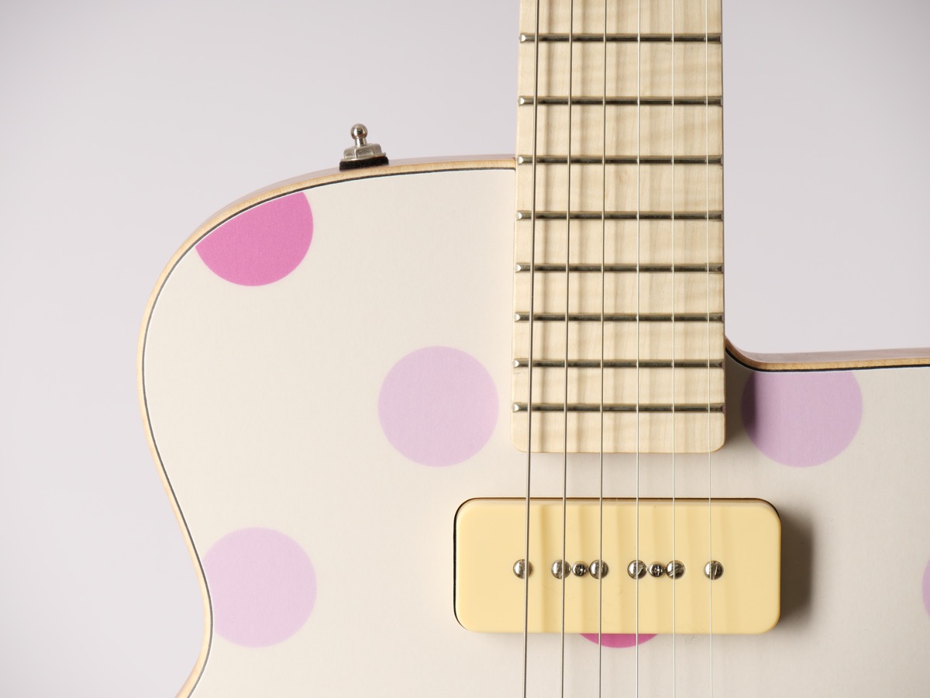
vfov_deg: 7.3
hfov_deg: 9.7
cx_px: 465
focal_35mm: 204
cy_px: 349
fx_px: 5481
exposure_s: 1/160
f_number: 7.1
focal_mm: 102
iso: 200
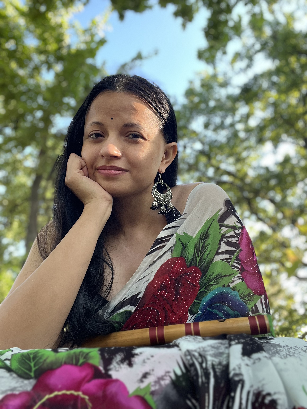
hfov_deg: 46.8
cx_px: 154
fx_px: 355
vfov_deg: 60.0
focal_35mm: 30
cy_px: 204
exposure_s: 1/71
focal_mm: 2.71
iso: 100
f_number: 2.2
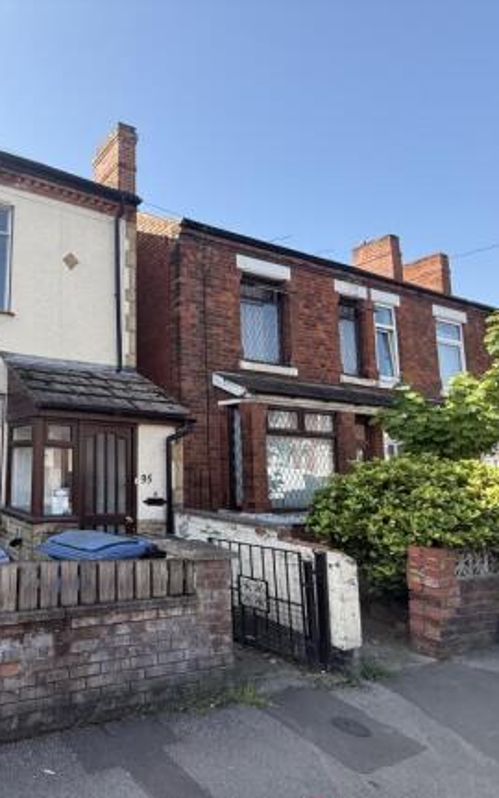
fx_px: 435
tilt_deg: +8.6
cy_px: 402
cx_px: 25
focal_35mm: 20
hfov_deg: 50.7
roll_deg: -1.7
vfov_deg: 85.1
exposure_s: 1/510
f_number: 2.2
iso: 50
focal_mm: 2.22
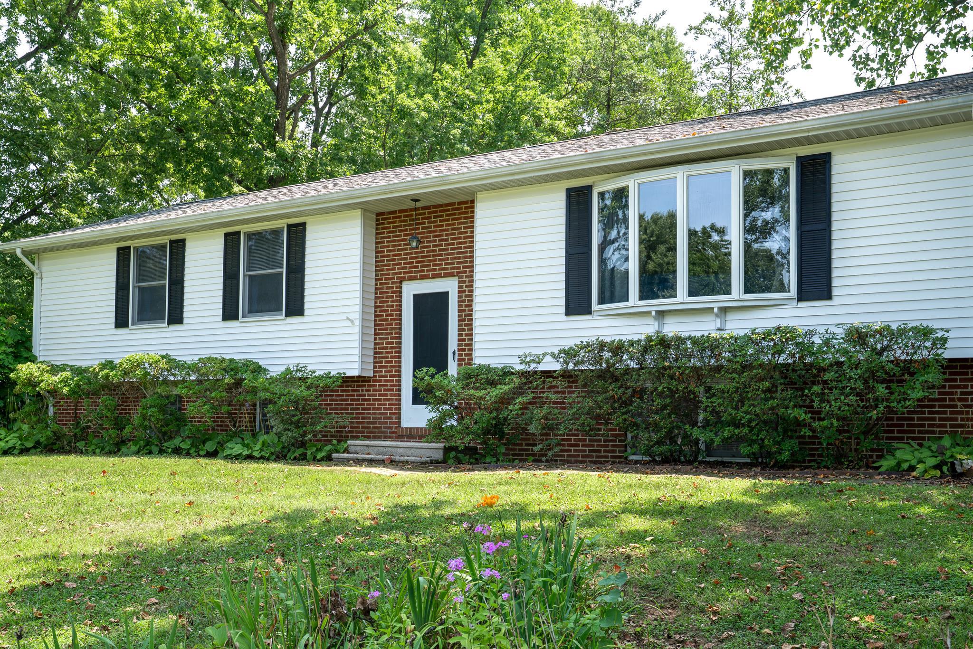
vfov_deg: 38.9
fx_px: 919
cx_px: 486
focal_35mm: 34
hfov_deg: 55.8
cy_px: 324
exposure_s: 1/125
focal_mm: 34
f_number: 9
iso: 250
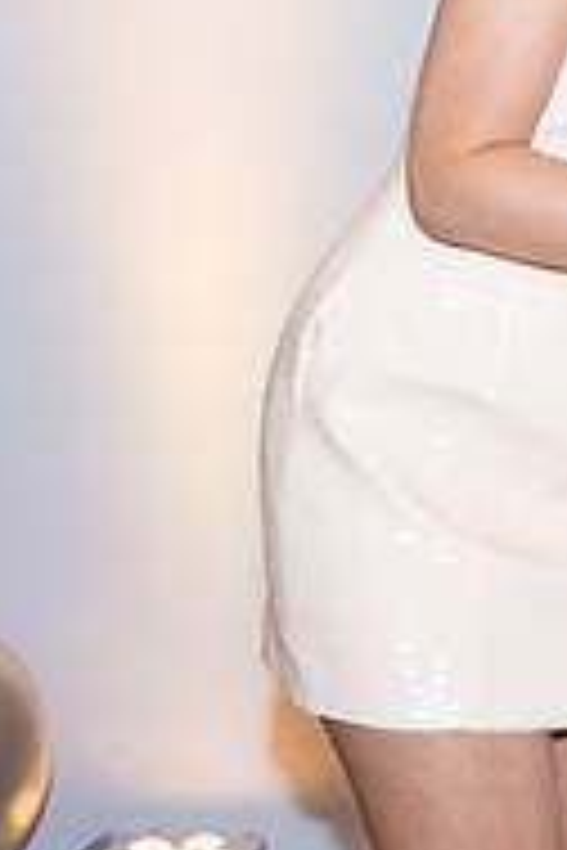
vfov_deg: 15.6
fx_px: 3047
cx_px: 1224
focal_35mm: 129
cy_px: 29
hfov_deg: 9.7
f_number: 5.6
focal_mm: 42
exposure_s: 1/80
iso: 1000
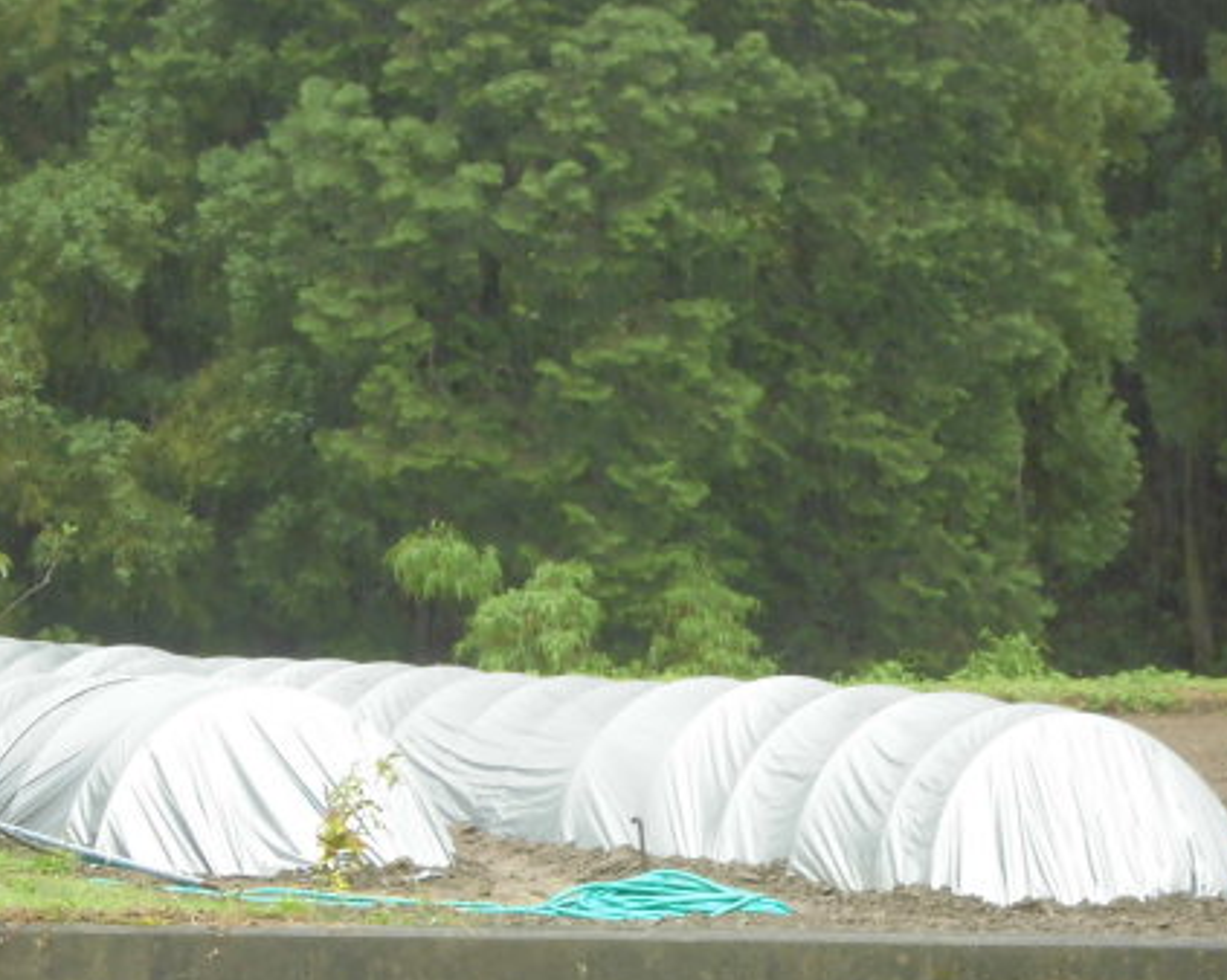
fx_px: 5735
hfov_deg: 12.2
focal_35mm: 158
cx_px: 664
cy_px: 693
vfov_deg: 9.8
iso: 100
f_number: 5.1
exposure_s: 1/60
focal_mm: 19.2
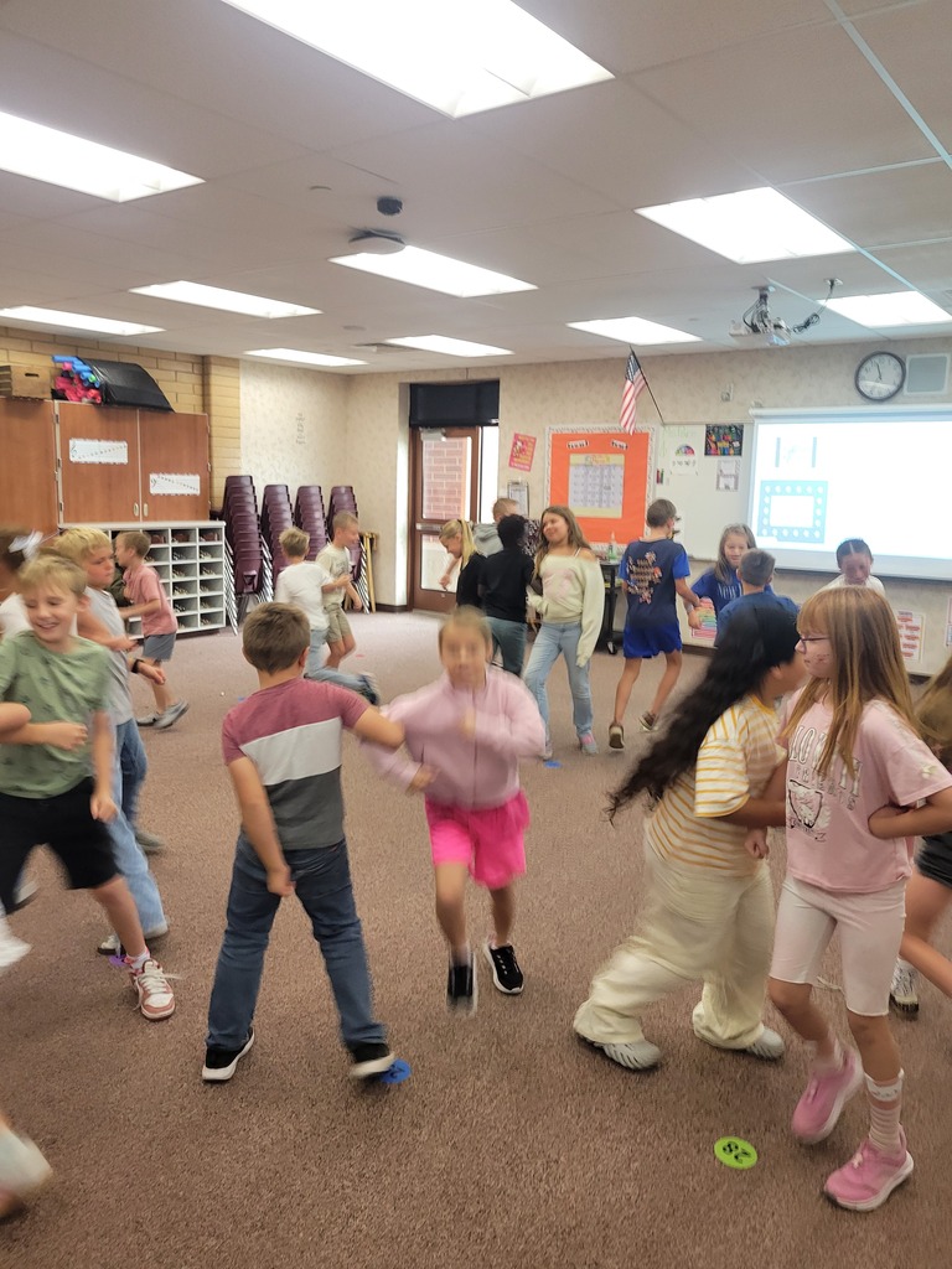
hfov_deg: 53.1
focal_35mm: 26
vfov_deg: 67.3
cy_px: 634
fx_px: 953
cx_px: 476
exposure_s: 1/60
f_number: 1.8
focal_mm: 5.4
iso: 250
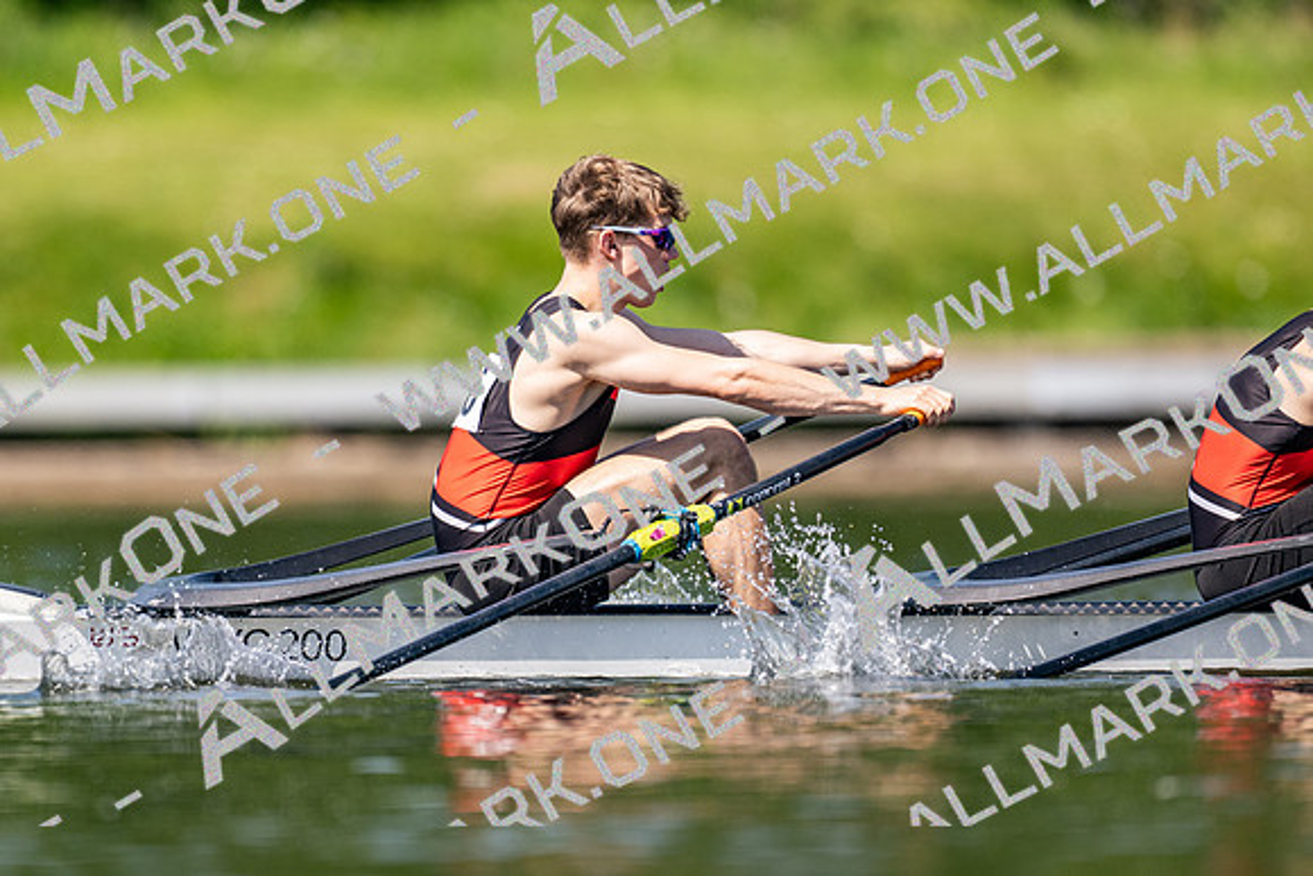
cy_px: 438
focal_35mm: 900
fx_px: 32848
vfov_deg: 1.5
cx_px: 656
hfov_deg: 2.3
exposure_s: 1/2500
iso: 280
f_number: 4
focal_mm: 600
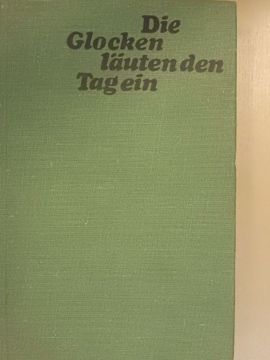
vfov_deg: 32.2
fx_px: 624
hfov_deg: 24.4
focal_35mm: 60
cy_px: 180
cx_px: 135
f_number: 4.2
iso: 1600
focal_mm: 10.7
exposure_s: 1/125
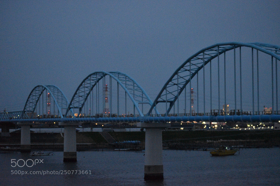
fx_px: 816
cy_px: 93
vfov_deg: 13.0
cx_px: 140
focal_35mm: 105
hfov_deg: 19.5
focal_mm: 70
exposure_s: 1/60
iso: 9000
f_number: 4.5
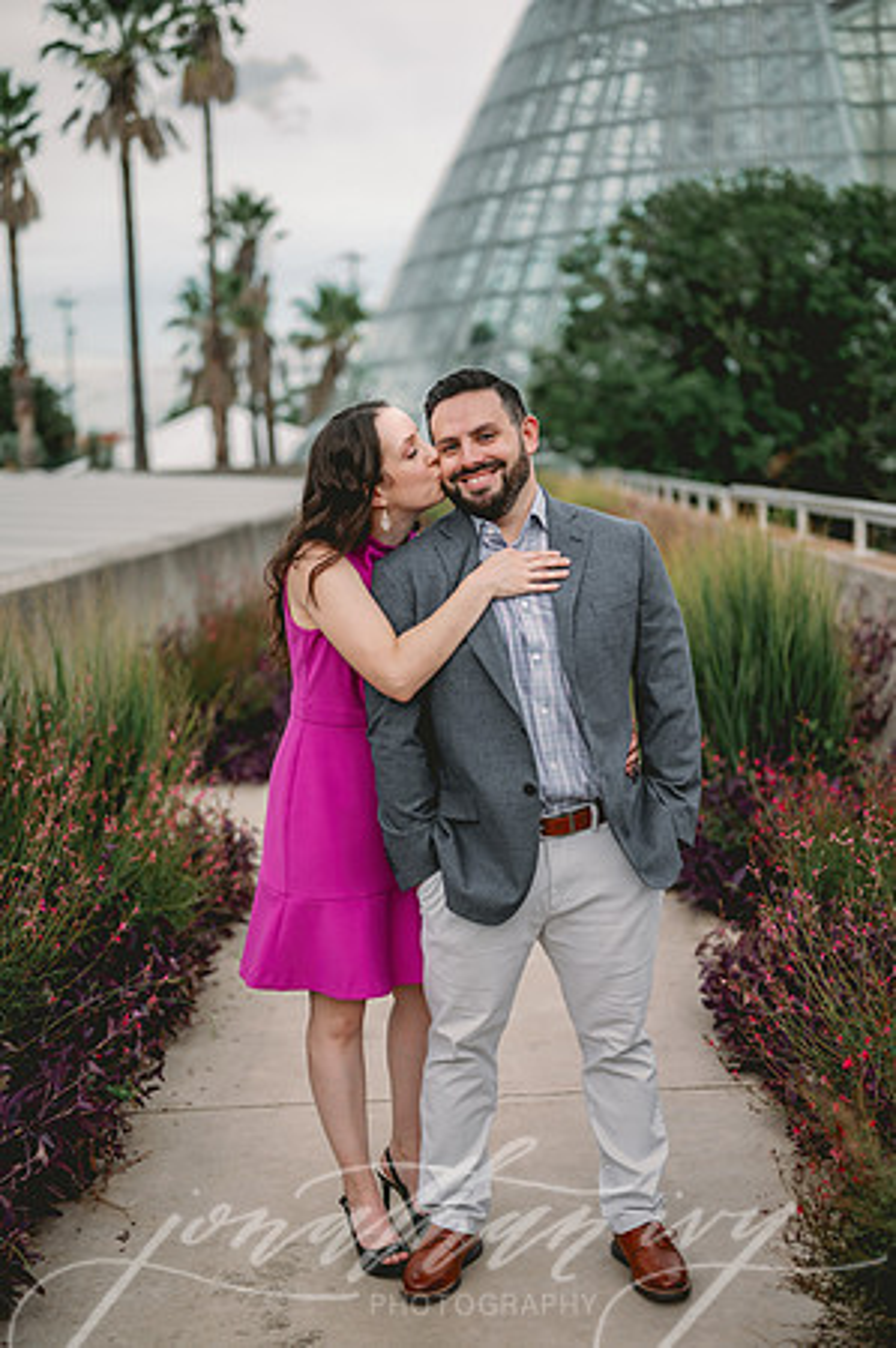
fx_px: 1871
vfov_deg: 39.6
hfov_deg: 26.9
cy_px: 674
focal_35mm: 50
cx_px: 448
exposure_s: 1/800
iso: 80
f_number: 2
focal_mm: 50
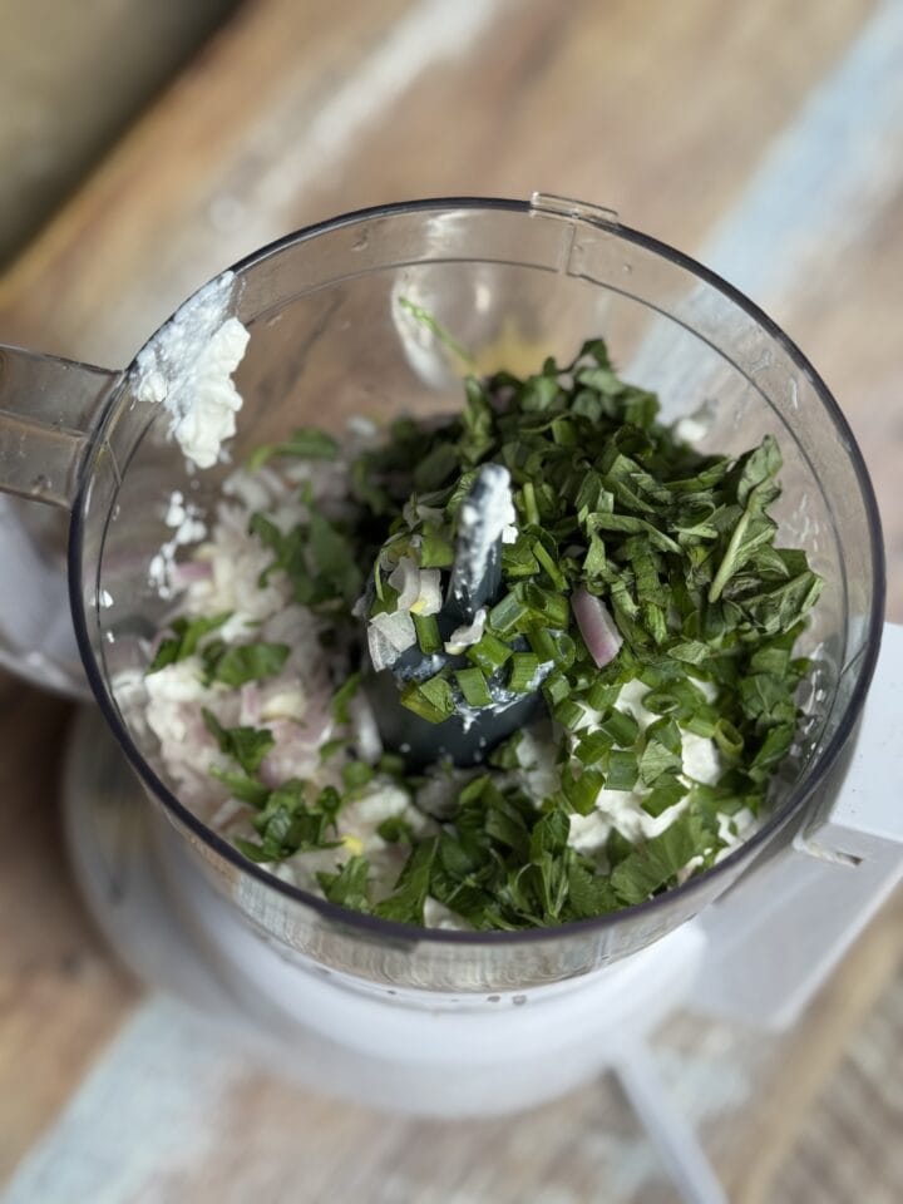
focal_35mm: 48
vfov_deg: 39.7
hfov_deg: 30.3
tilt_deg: -67.5
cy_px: 602
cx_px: 452
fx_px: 1670
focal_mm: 6.76
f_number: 1.78
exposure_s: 1/843
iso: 64
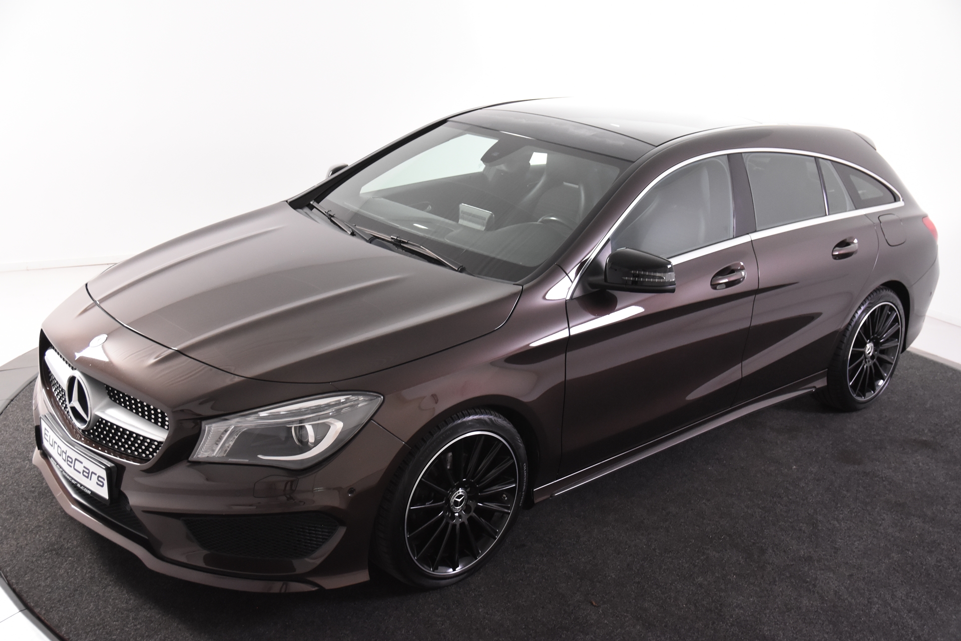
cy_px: 320
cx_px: 480
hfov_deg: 46.4
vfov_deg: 31.9
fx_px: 1121
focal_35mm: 42
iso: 1600
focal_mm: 28
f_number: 4.5
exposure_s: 1/50
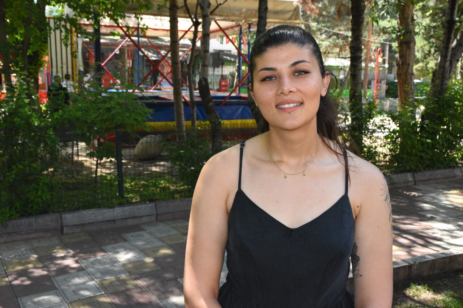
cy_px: 154
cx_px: 232
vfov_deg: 34.2
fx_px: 501
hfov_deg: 49.6
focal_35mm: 39
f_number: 10
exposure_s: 1/250
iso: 2000
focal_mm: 26
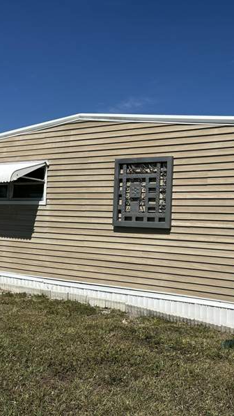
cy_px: 208
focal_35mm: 35
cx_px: 198
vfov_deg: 56.6
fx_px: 386
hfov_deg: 32.4
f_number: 1.78
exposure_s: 1/10753
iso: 80
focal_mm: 6.86
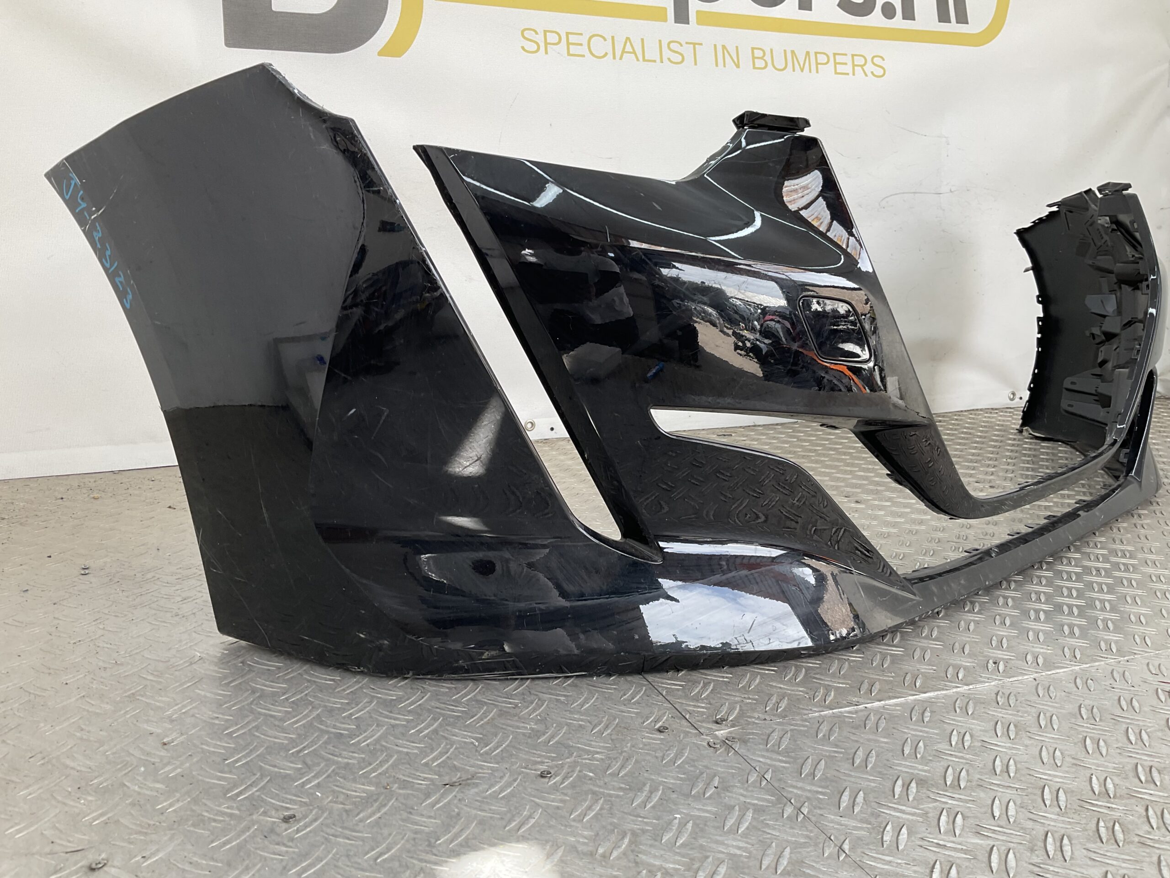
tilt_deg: -11.0
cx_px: 585
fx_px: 980
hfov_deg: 61.7
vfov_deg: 48.2
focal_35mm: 29
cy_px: 439
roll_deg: -1.5
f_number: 1.8
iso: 16
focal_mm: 3
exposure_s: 1/111
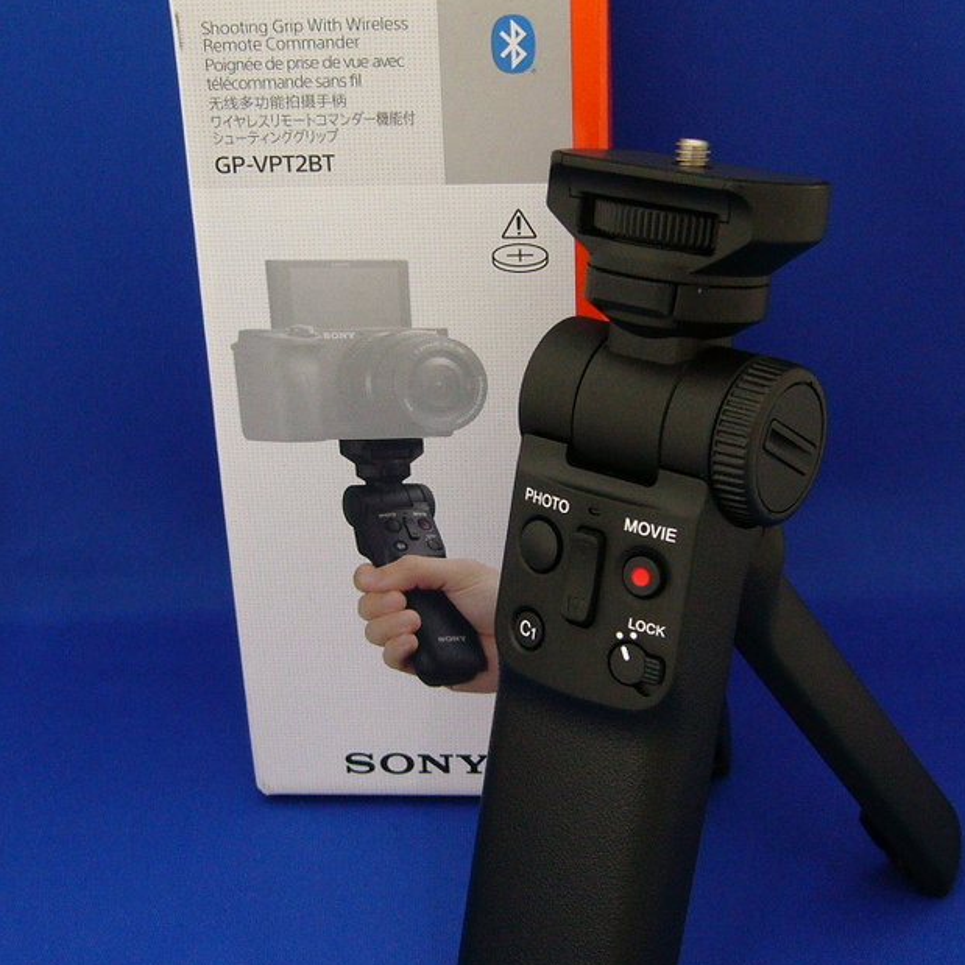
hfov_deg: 28.6
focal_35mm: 60
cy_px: 415
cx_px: 485
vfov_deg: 28.6
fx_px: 1892
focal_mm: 5.8
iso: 160
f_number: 2.8
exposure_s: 1/25
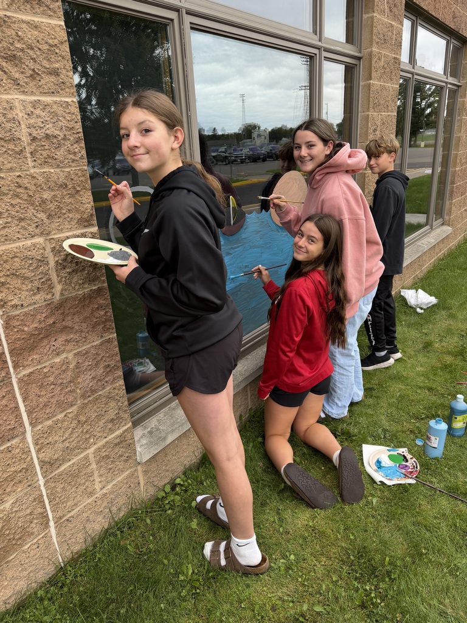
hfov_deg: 56.8
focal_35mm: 24
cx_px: 234
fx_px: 432
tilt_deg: -20.2
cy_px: 312
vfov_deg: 71.6
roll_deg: +3.7
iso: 64
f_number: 1.78
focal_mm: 6.76
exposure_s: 1/172
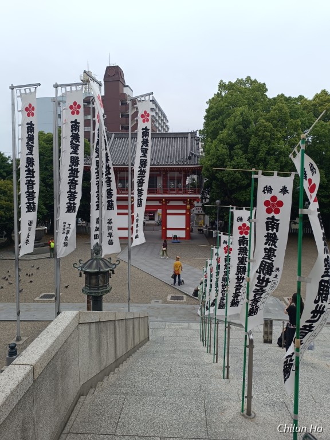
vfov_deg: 71.6
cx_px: 165
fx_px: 305
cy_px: 220
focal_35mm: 24
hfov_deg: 56.8
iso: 53
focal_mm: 6.14
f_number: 1.65
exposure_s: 1/360
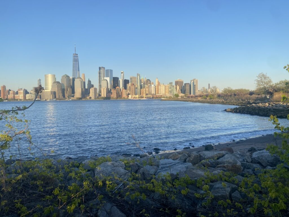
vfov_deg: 53.1
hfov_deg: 67.3
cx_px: 144
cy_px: 108
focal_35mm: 26
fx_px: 217
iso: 32
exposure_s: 1/1232
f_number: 1.8
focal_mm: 4.25
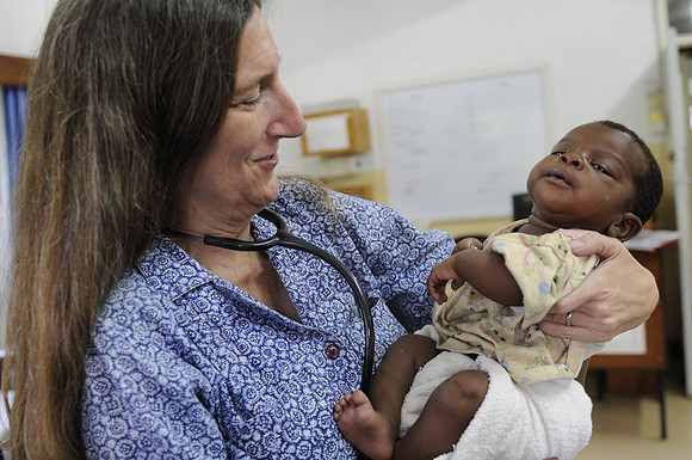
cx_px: 346
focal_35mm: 36
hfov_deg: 53.2
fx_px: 691
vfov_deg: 36.8
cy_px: 230
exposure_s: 1/80
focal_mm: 24
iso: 500
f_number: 2.8
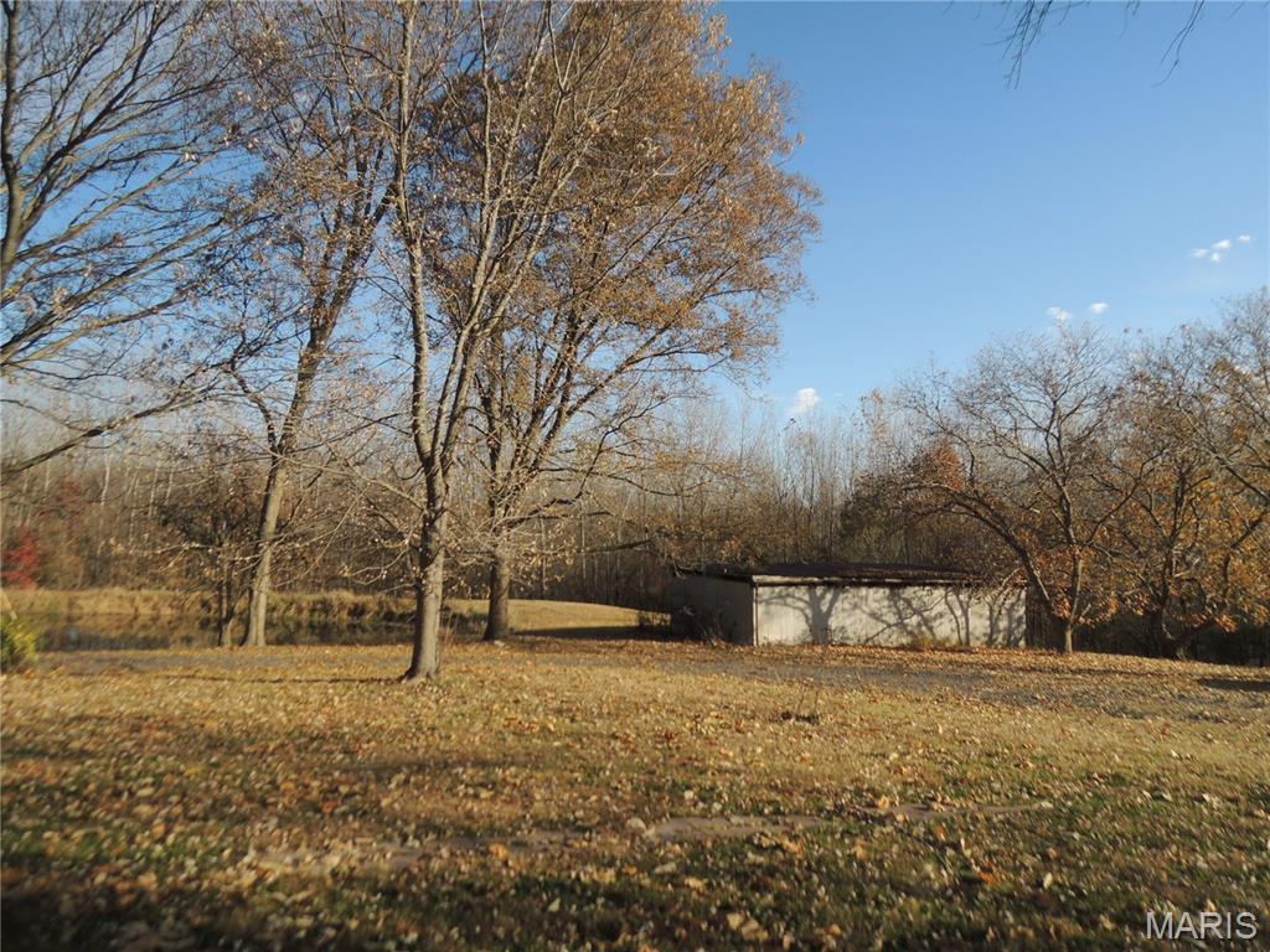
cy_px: 476
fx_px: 881
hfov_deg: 71.6
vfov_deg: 56.8
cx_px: 635
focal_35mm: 24
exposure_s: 1/1000
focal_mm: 4.3
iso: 100
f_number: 2.8
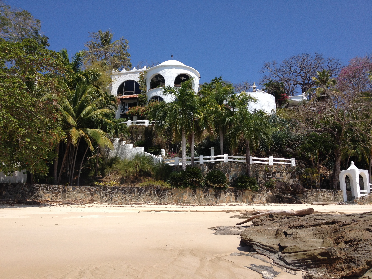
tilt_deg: +11.1
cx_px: 186
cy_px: 140
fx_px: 376
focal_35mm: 35
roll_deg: +0.1
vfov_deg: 40.7
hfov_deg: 52.6
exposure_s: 1/2404
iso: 50
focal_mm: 4.28
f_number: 2.4
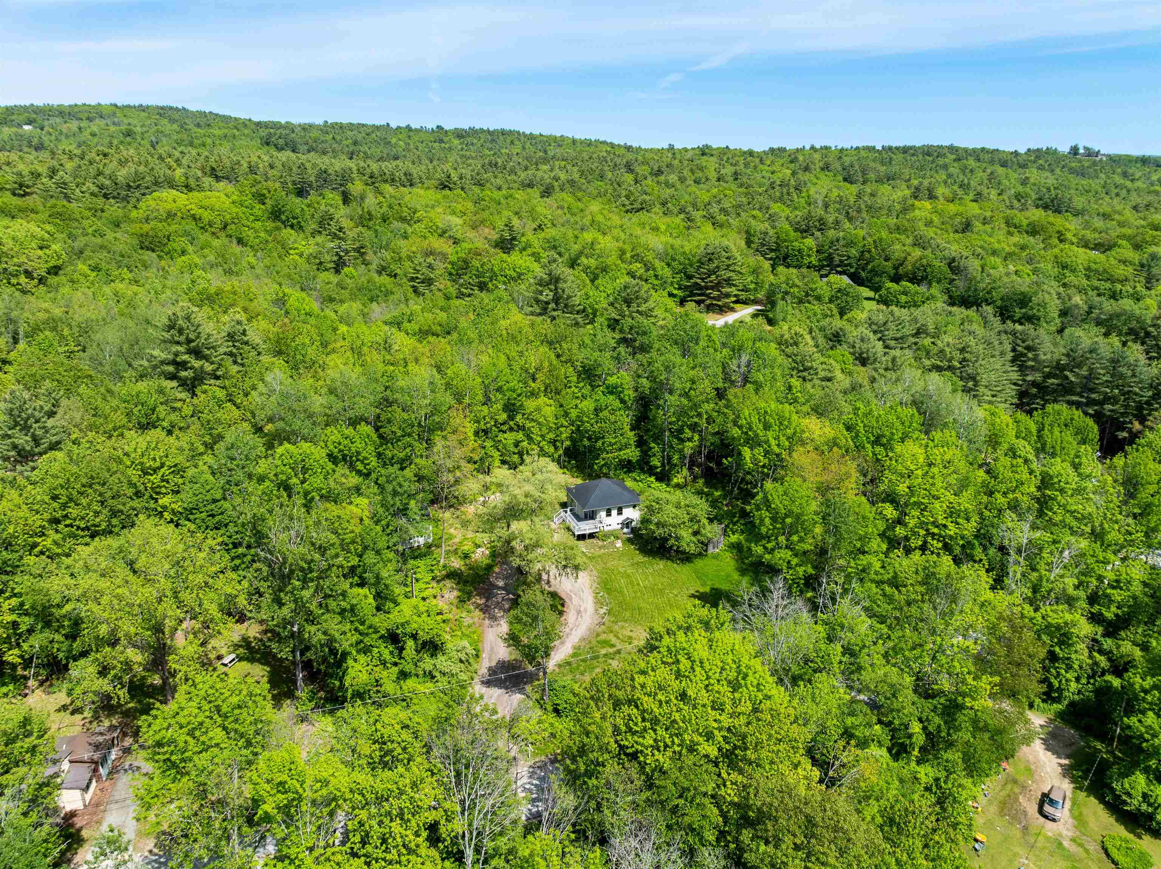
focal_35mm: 24
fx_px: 804
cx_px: 580
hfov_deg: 71.6
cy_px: 434
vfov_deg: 56.8
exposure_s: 1/2000
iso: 100
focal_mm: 12.29
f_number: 2.8
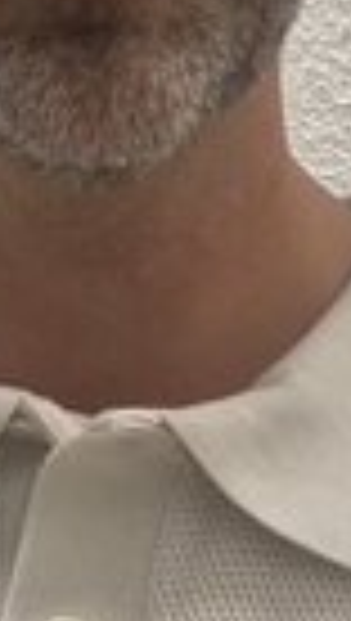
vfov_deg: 23.2
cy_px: -148
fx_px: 1368
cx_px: 97
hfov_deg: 14.6
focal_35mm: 83
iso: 125
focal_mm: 2.71
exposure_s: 1/50
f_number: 2.2
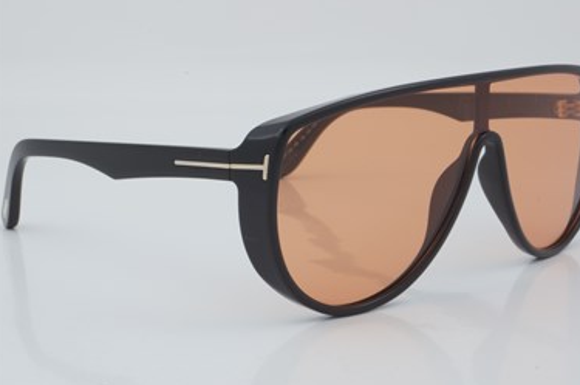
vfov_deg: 17.0
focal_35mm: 80
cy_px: 189
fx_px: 1287
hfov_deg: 25.4
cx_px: 300
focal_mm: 50
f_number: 29
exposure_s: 1/4
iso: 100
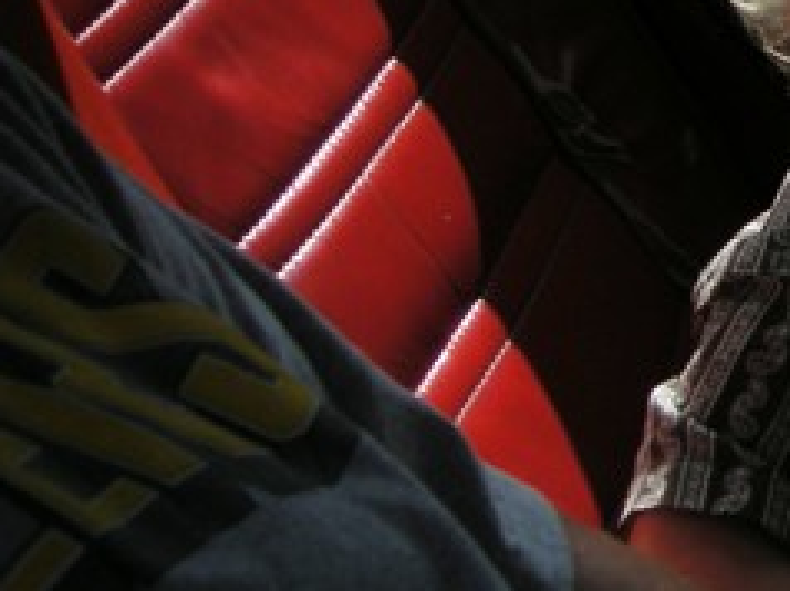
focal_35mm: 113
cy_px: 13
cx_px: 1222
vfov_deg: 12.9
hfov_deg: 15.9
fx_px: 2576
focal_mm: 5.7
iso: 50
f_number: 5.7
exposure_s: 1/385
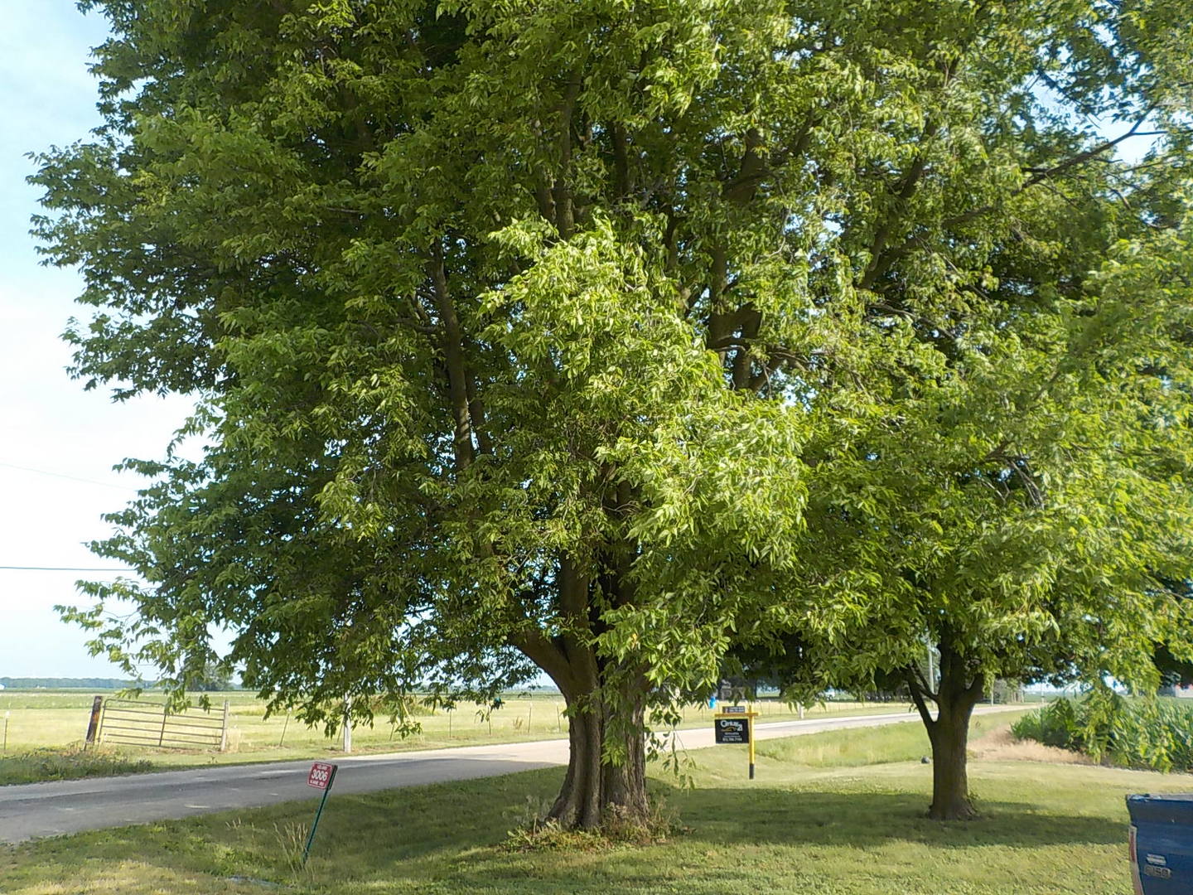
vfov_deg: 46.8
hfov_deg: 60.0
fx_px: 1034
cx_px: 596
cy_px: 448
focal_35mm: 30
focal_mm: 4.1
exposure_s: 1/500
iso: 125
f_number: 3.3
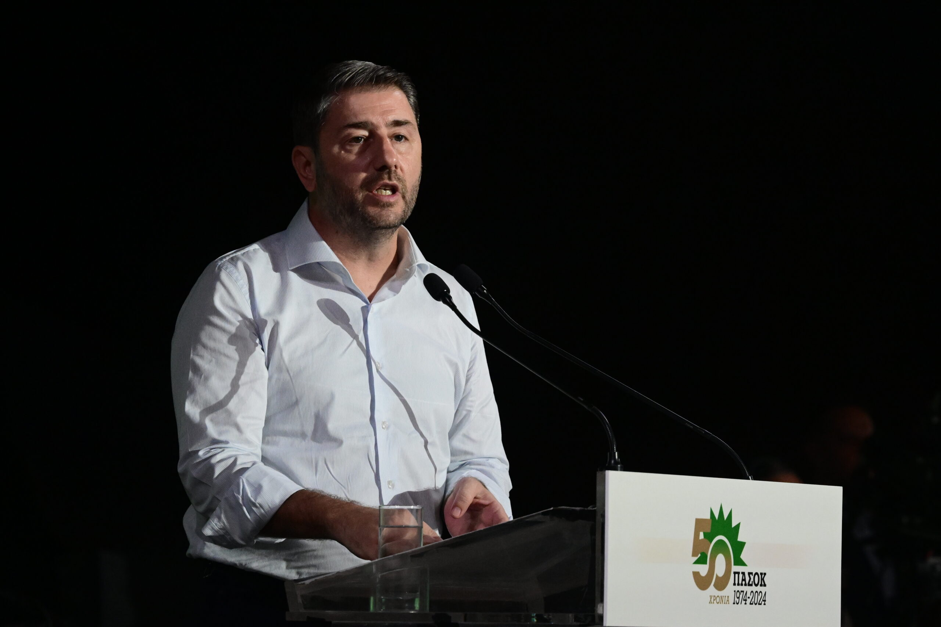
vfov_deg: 6.3
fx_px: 5672
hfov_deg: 9.5
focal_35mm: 217
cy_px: 314
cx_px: 470
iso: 5000
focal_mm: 145
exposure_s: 1/400
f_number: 5.6
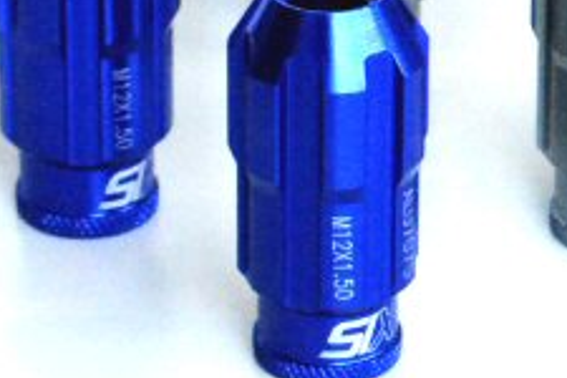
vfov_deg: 3.7
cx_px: 471
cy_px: -341
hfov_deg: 5.6
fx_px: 5783
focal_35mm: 367
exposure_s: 1/100
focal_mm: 55
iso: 1600
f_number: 11
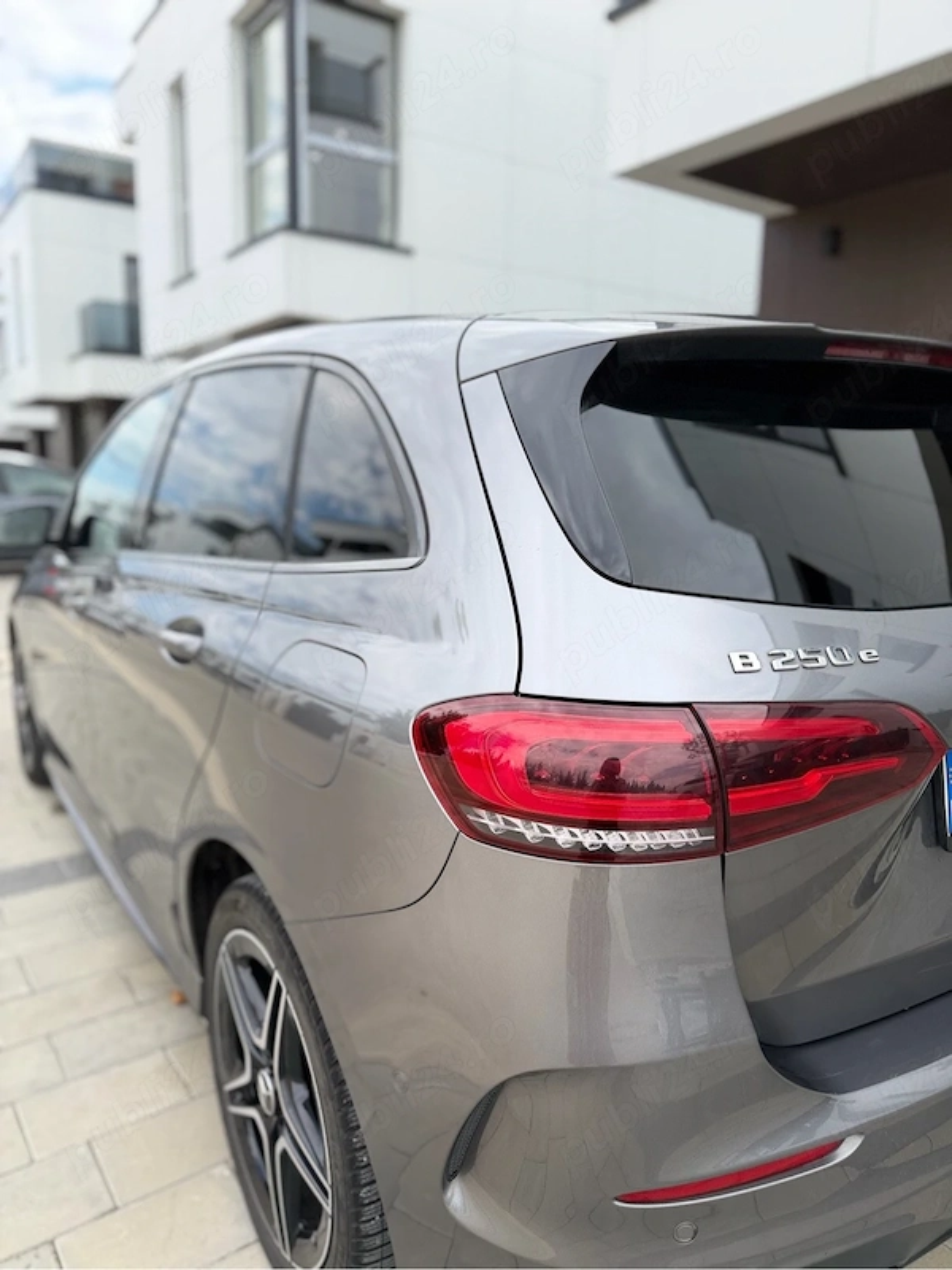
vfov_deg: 71.6
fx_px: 880
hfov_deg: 56.8
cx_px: 476
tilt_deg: -11.5
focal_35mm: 24
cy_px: 635
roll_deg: -2.4
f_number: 1.78
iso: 80
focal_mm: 6.76
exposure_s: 1/1949
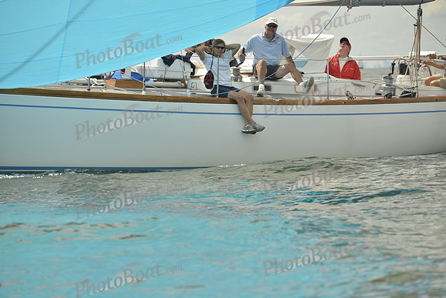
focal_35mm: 195
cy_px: 149
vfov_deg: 7.0
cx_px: 223
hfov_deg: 10.5
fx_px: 2416
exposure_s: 1/1000
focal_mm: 195
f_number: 7.1
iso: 200
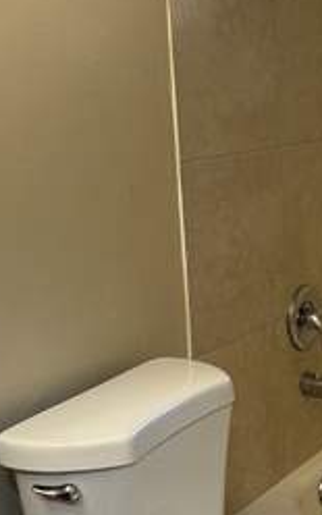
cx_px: 299
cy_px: 318
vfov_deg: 28.9
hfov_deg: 18.0
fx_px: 997
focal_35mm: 71
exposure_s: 1/60
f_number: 1.5
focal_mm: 5.7
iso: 64
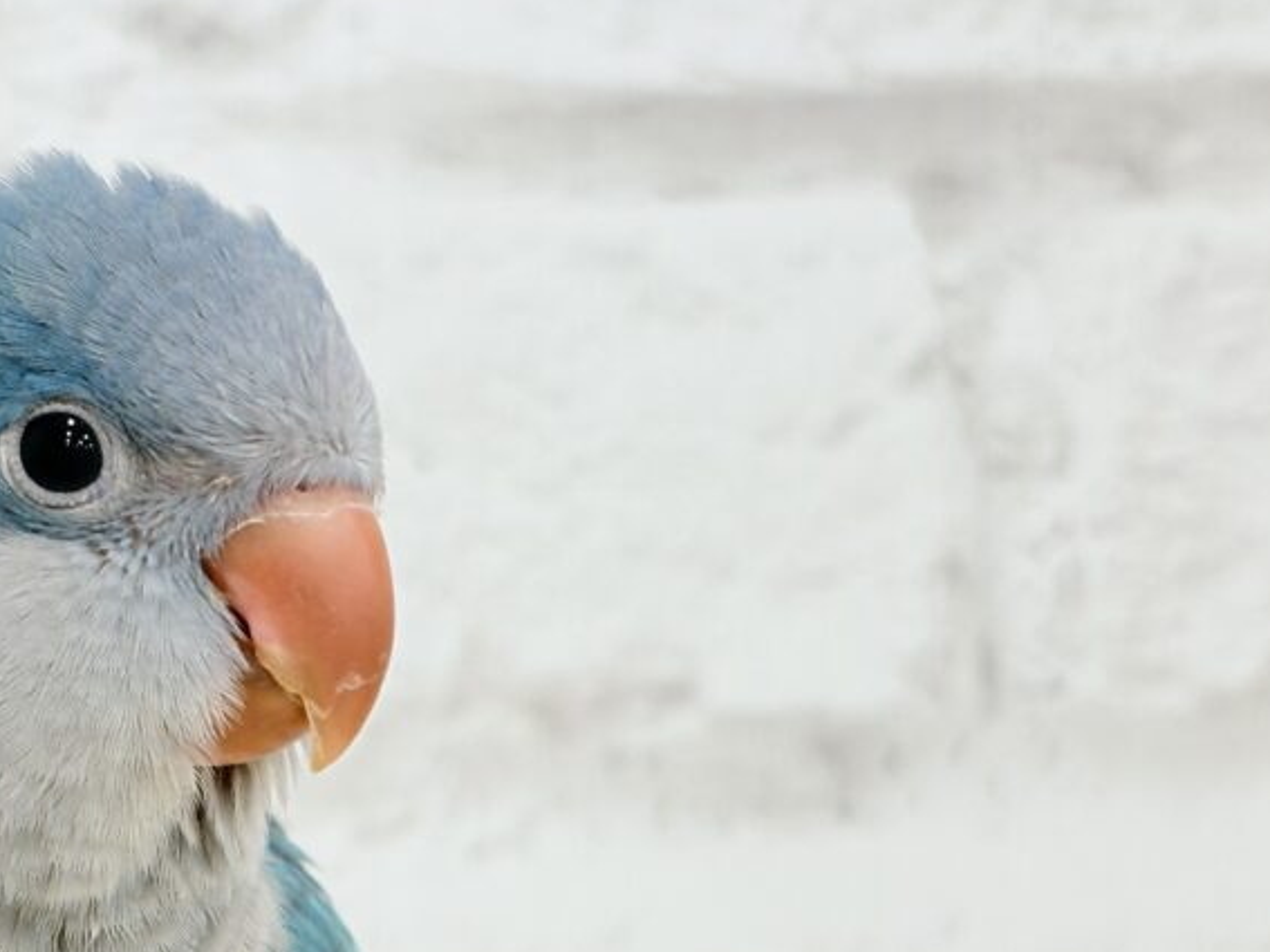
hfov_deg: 17.4
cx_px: -40
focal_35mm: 110
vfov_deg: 13.3
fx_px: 4035
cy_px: 876
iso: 32
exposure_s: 1/50
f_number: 1.6
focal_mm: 5.96
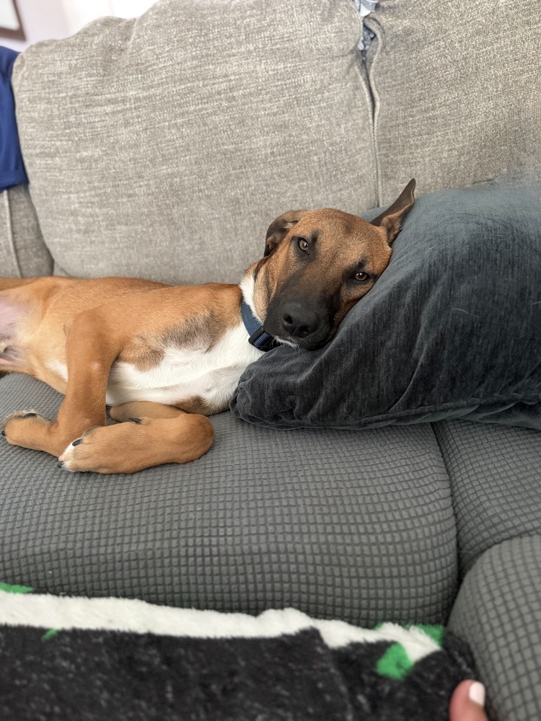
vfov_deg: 71.6
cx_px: 270
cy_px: 360
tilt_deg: -27.2
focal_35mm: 24
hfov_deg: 56.8
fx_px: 500
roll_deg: +6.8
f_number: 1.78
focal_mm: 6.76
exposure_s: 1/40
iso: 1000
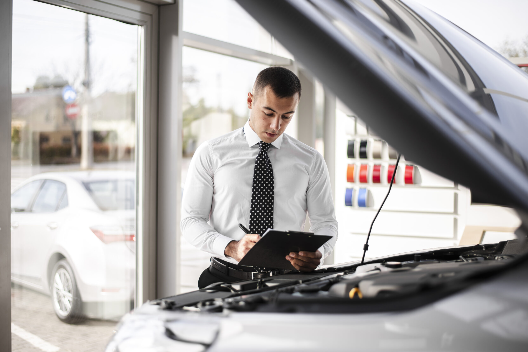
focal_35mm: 50
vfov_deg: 27.0
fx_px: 734
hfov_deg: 39.6
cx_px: 264
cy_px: 176
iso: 100
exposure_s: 1/800
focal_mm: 50
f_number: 1.8
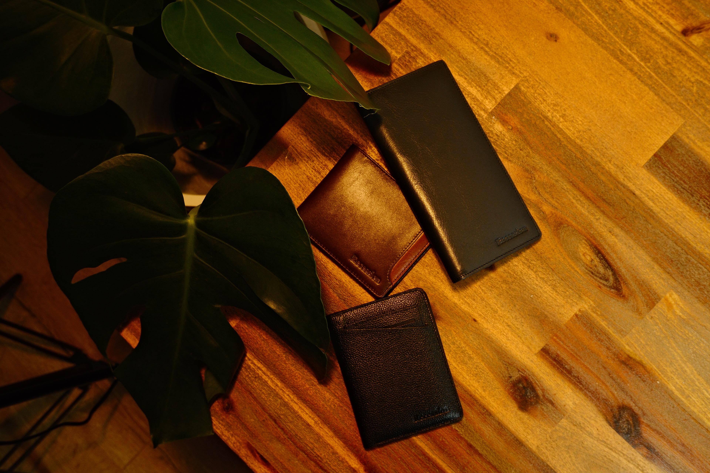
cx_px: 355
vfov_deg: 38.9
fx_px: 671
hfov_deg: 55.8
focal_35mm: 34
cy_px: 236
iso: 1000
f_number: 5.6
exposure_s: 1/25
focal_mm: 22.8
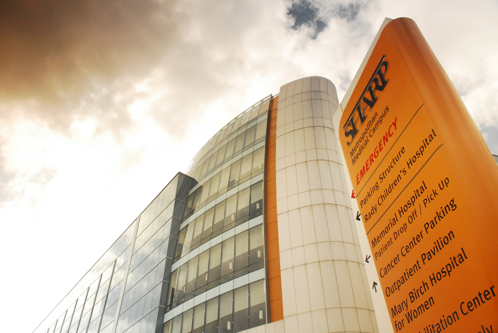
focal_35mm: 28
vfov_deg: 45.8
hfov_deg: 64.5
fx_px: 395
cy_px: 166
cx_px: 249
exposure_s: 1/250
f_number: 7.1
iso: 1600
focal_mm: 19
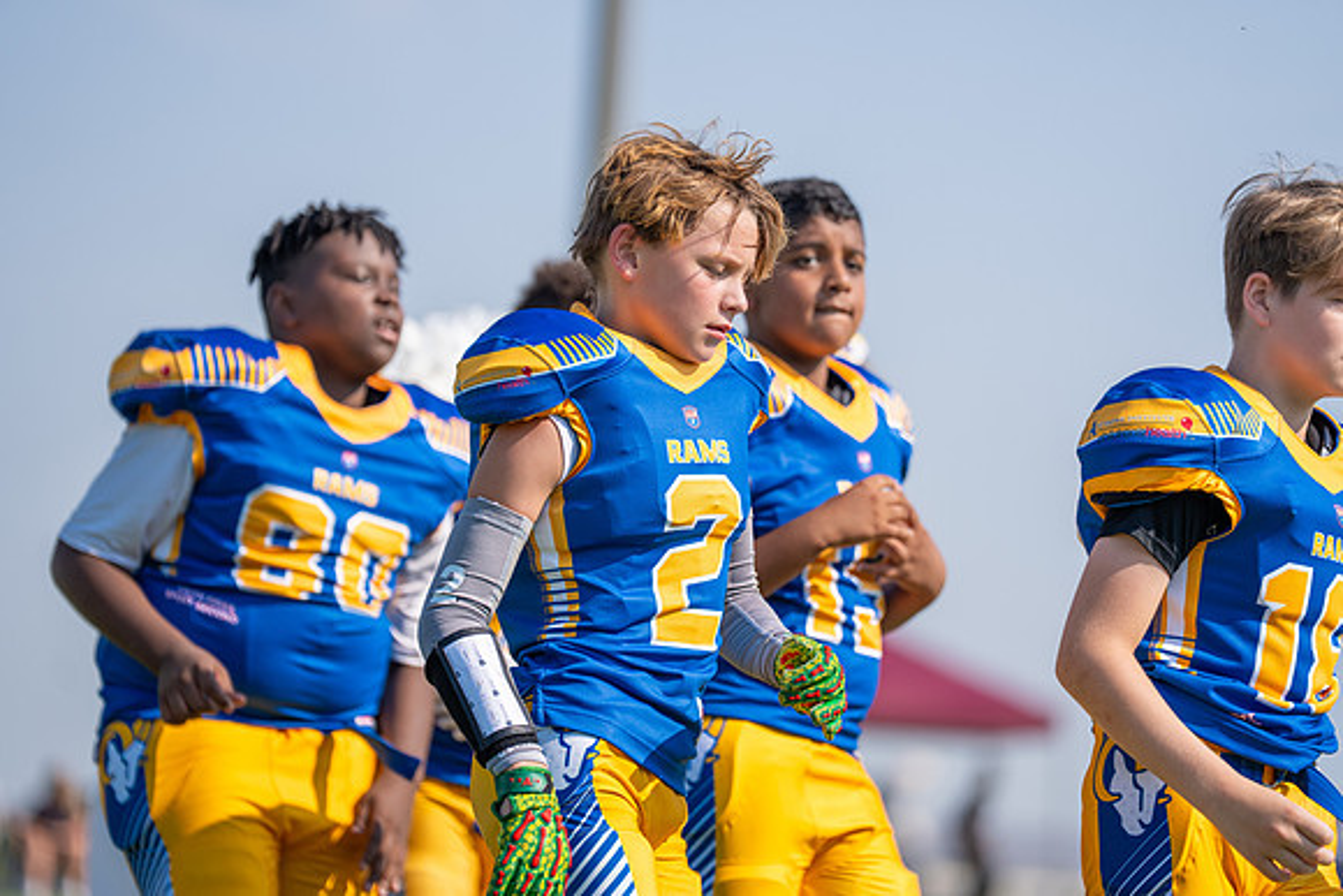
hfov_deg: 12.5
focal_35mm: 165
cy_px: 448
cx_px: 672
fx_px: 6156
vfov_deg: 8.3
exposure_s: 1/3200
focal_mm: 164
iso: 160
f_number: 2.8
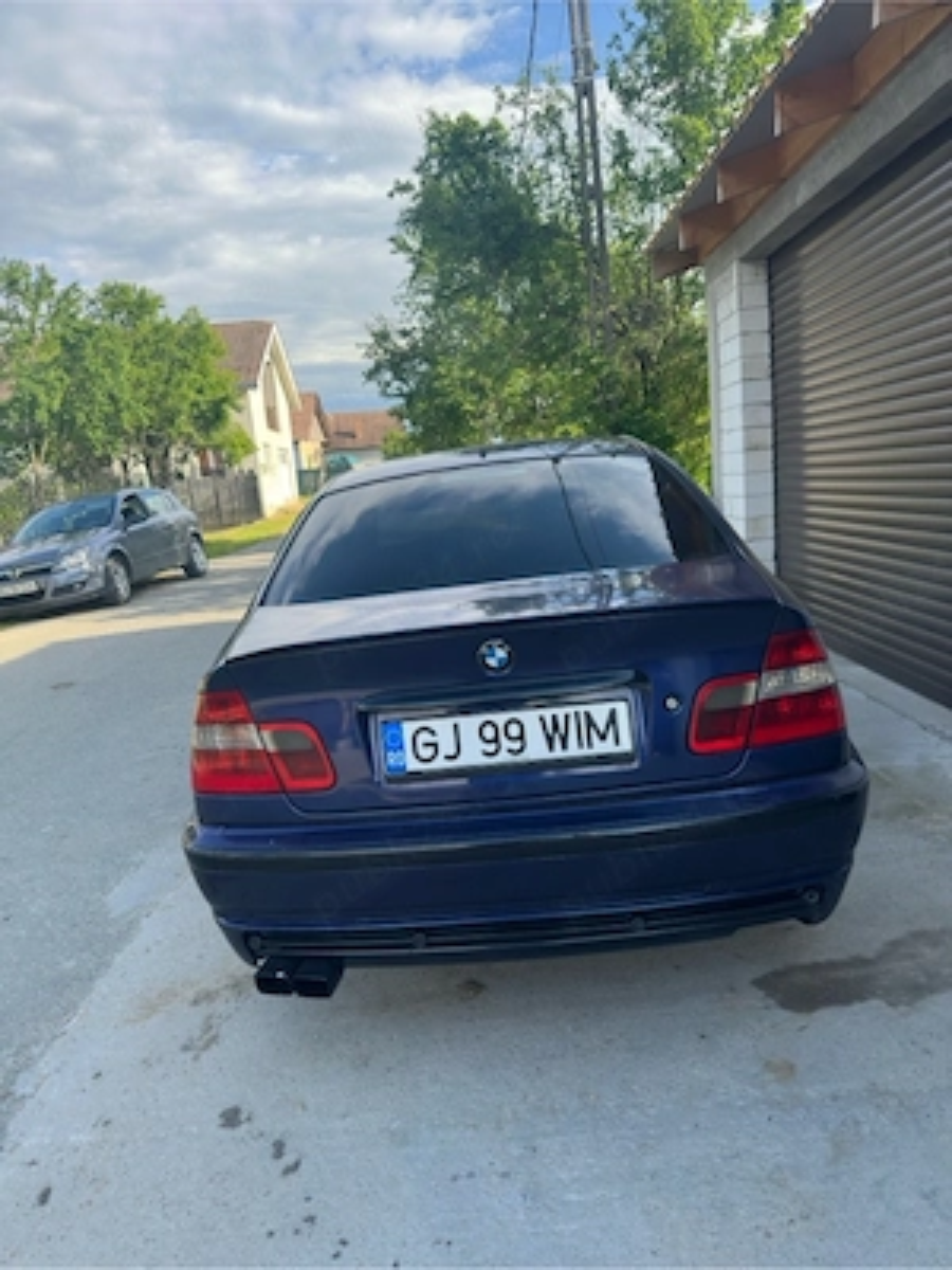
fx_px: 880
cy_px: 635
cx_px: 476
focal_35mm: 24
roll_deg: +1.4
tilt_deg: -9.7
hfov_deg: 56.8
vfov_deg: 71.6
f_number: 1.78
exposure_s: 1/1050
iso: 100
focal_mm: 6.86
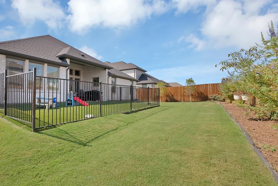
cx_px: 101
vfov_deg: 67.5
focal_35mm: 18
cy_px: 90
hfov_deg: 87.9
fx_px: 139
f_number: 9
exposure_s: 1/200
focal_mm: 14
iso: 640
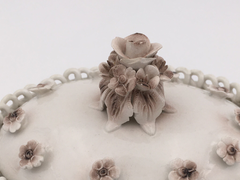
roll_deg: -1.9
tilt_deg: -44.1
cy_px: 164
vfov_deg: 24.9
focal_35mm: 57
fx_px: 395
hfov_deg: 33.7
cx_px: 133
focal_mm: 4.15
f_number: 2.2
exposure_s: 1/506
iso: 25
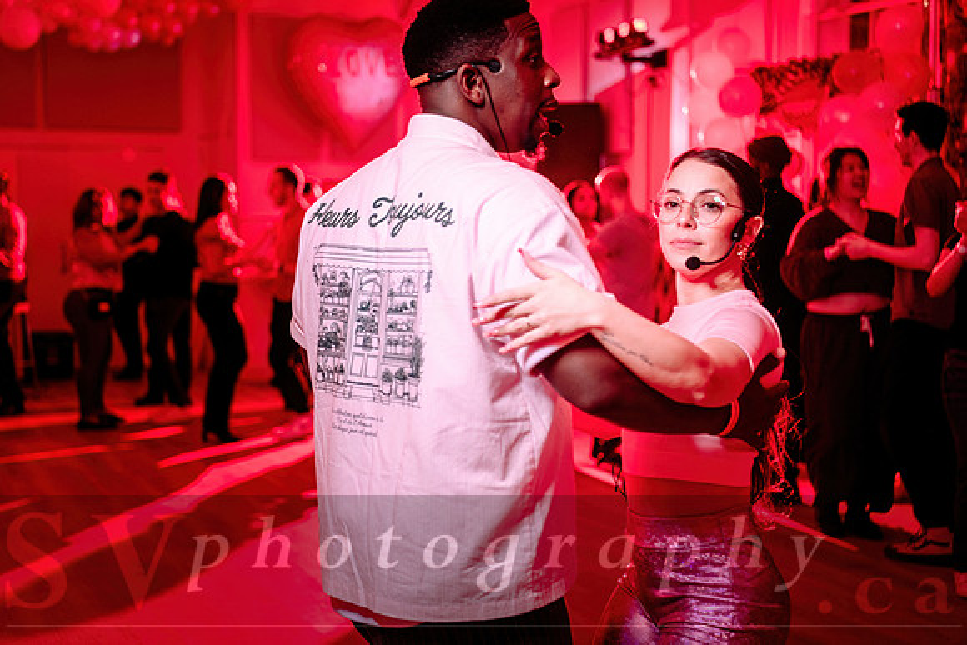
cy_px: 322
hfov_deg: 38.2
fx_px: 1397
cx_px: 484
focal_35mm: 52
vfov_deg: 26.0
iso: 500
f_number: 2.8
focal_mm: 52
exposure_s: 1/125
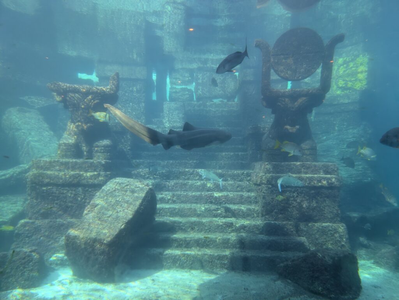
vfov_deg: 56.9
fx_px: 277
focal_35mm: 24
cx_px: 200
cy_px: 150
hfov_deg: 71.5
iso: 65
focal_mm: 6.9
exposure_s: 1/158
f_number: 1.68
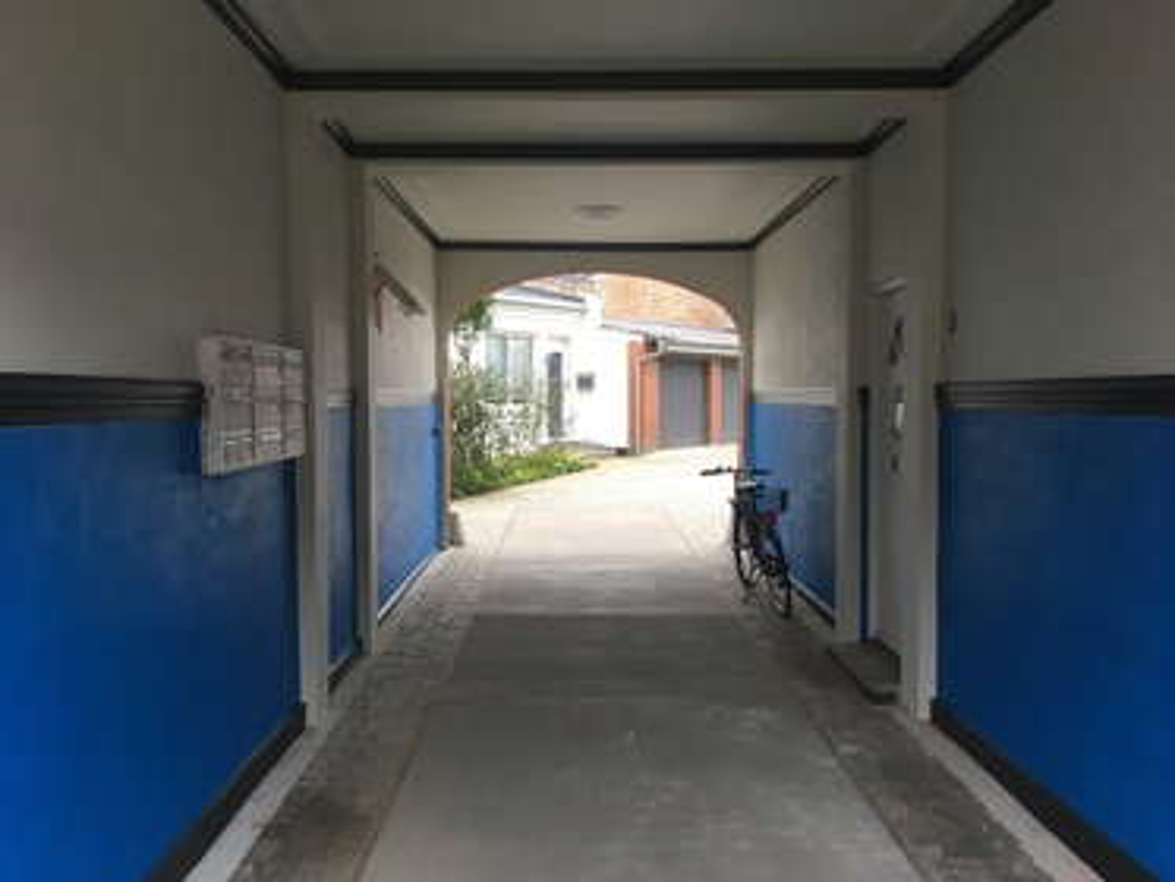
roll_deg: +0.6
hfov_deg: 61.6
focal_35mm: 29
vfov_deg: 48.3
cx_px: 588
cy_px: 441
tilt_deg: -1.9
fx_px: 985
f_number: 2.2
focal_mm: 4.15
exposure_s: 1/33
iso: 32
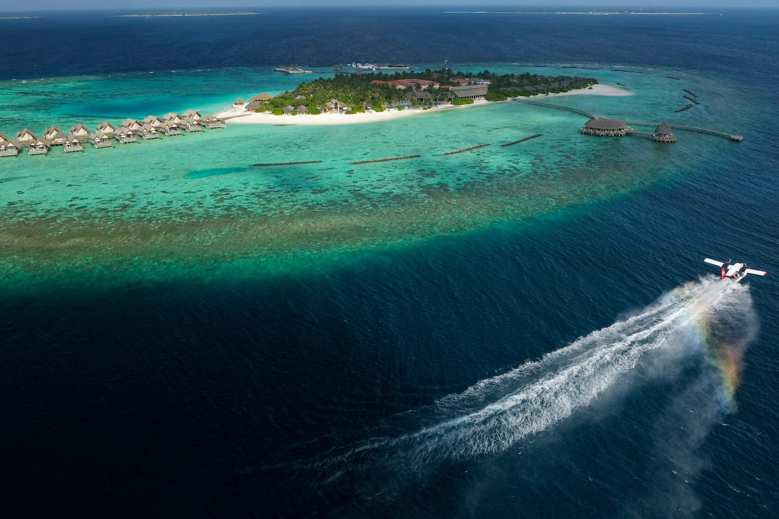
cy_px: 217
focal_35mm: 34
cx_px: 450
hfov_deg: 55.6
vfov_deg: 38.8
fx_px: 735
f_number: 8
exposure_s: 1/400
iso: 400
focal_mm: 10.26
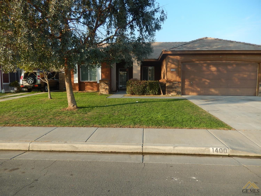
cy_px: 98
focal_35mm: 25
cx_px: 130
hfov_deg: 69.4
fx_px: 188
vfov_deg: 54.9
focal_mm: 4.5
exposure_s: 1/400
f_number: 3.4
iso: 125
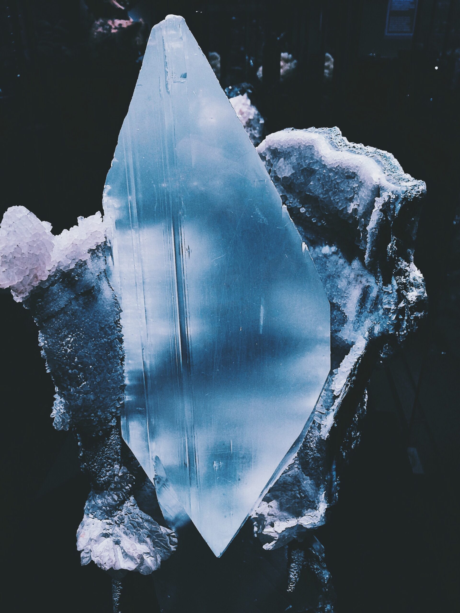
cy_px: 306
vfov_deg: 61.7
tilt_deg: -27.3
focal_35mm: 29
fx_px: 514
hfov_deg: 48.2
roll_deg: +0.8
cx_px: 230
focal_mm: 4.15
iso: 40
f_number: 2.2
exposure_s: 1/30
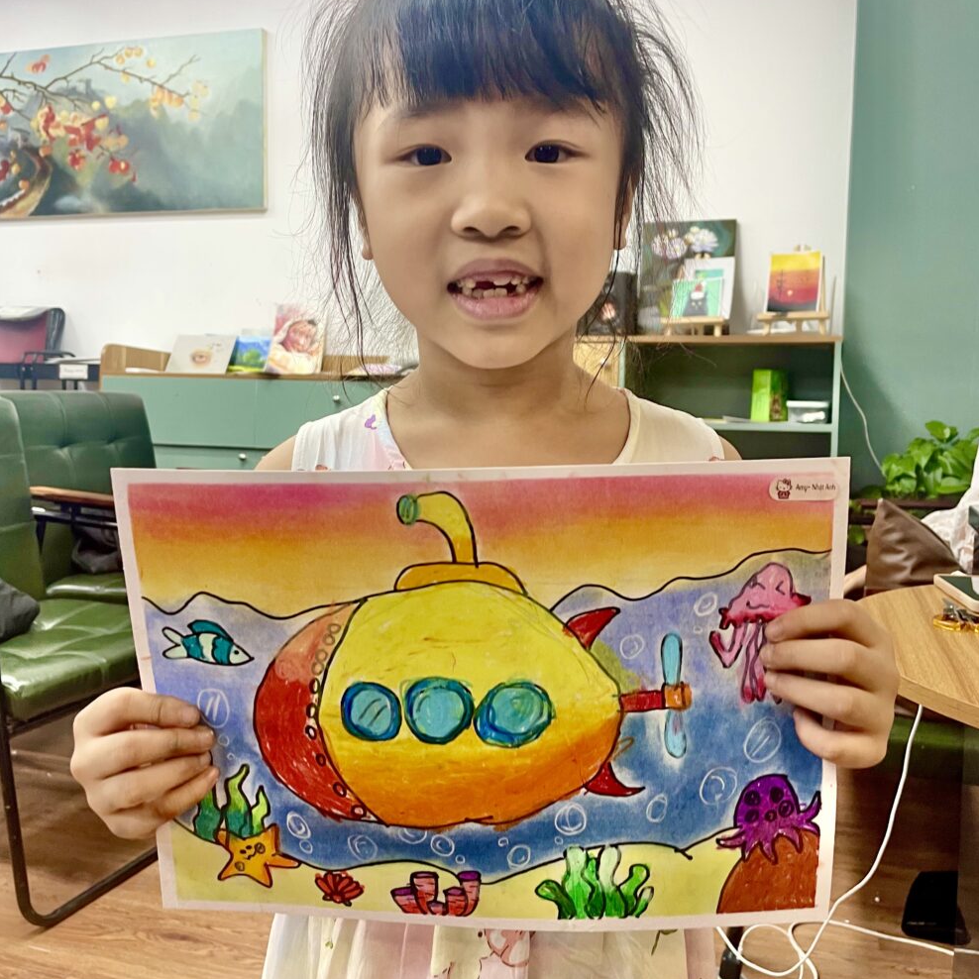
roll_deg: -1.1
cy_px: 445
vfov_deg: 52.5
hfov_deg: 52.5
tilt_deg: -2.8
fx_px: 992
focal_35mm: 31
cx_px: 493
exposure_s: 1/50
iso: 64
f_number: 1.6
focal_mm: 4.2
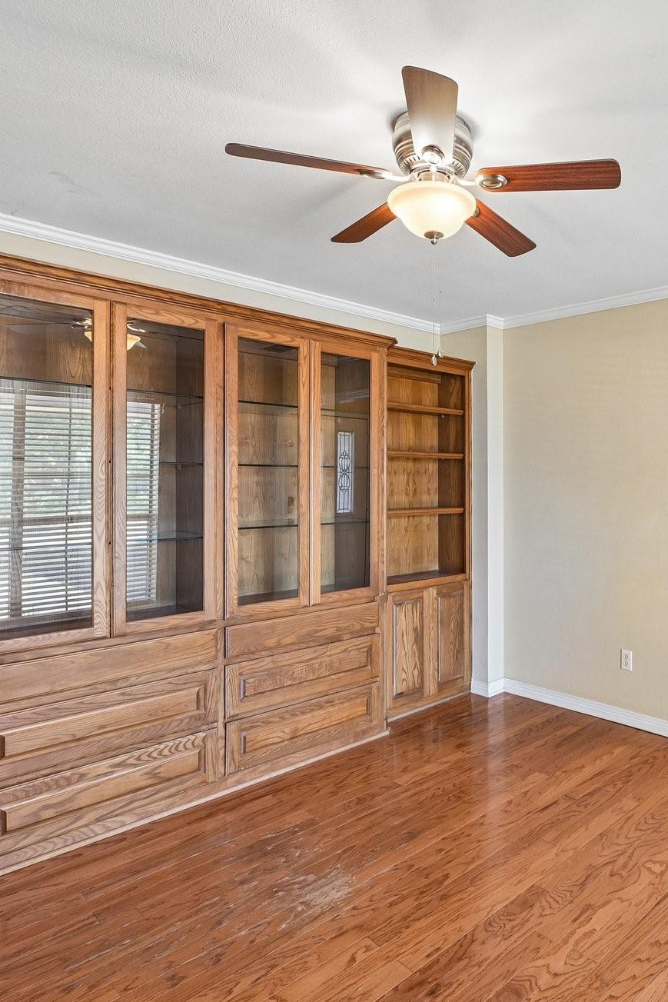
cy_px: 494
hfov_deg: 52.7
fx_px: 612
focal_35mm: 22
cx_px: 554
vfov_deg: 78.6
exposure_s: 1/6
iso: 400
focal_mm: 14
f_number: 8
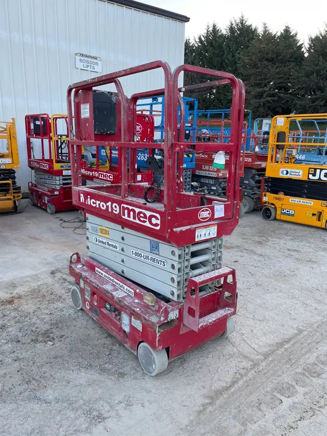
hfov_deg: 53.1
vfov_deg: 67.3
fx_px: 327
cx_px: 164
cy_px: 218
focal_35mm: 26
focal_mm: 4.2
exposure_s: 1/191
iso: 32
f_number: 1.6
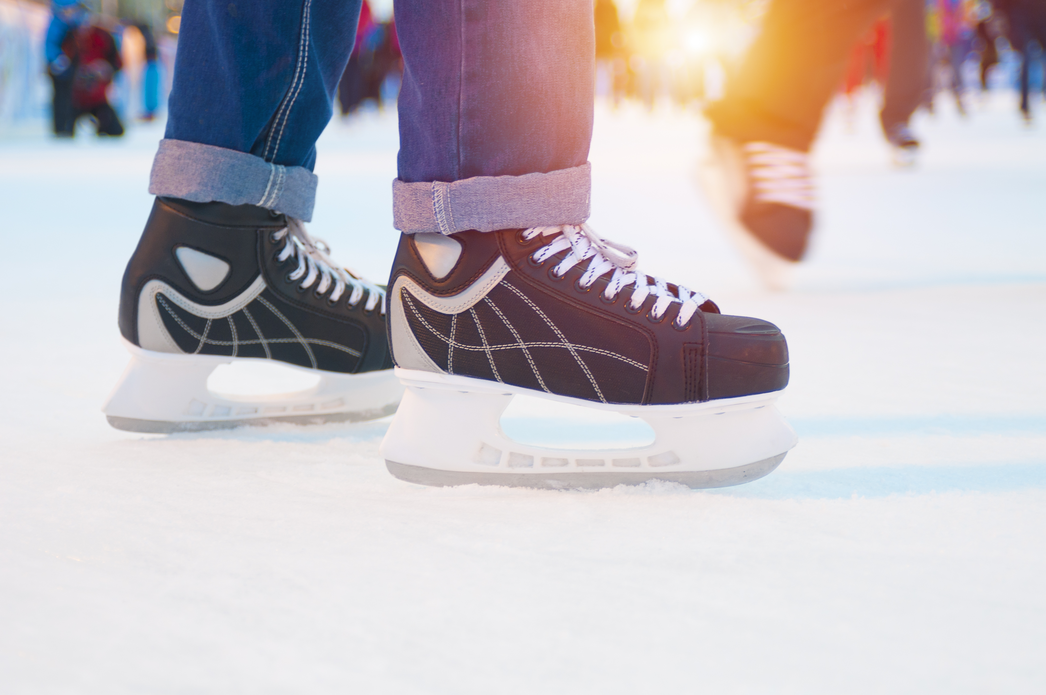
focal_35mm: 105
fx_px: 3047
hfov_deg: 19.5
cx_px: 523
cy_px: 348
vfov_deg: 13.0
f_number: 4.5
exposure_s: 1/125
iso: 200
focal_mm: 70
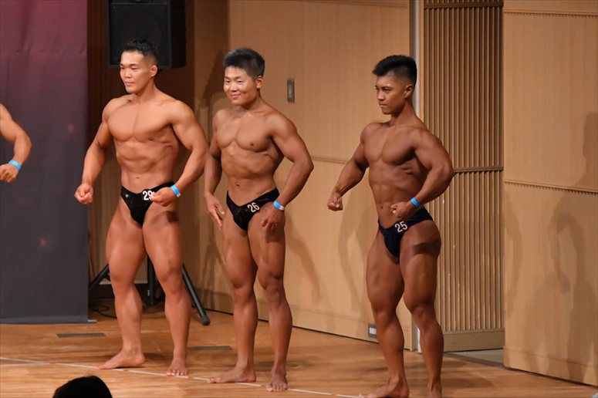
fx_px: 4483
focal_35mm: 270
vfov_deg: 5.1
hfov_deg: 7.6
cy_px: 199
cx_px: 299
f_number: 5.6
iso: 10000
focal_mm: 180
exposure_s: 1/400
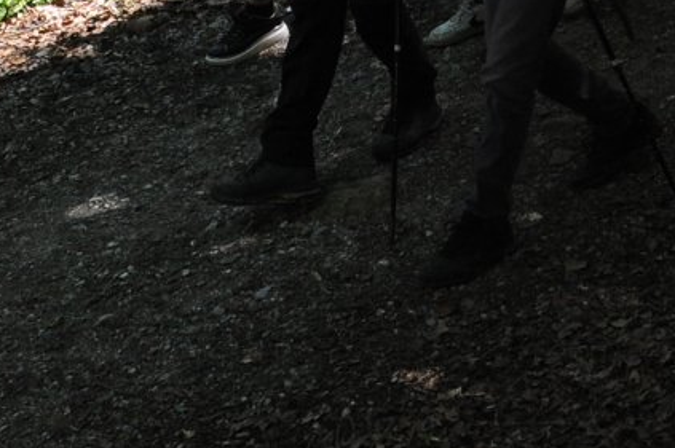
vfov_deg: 8.2
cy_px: -542
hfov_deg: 12.5
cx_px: 1048
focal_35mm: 156
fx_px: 2922
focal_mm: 22
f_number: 5.6
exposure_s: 1/125
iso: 400
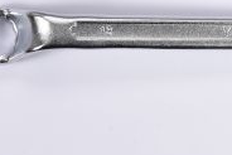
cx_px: 277
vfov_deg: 6.4
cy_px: 42
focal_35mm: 214
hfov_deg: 9.5
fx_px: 1380
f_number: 16
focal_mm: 48
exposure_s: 1/125
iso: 250
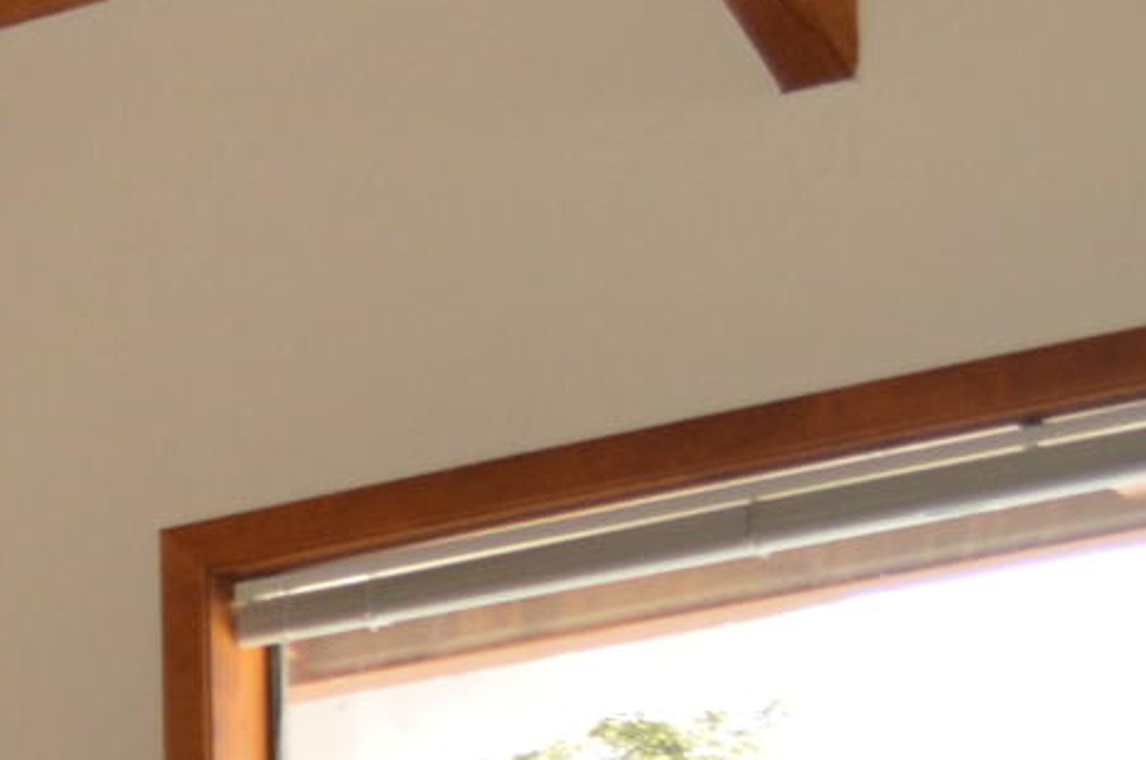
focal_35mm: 174
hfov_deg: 10.3
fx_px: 5529
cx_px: -1608
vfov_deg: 7.3
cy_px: 1943
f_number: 4
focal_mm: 18
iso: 400
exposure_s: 1/125
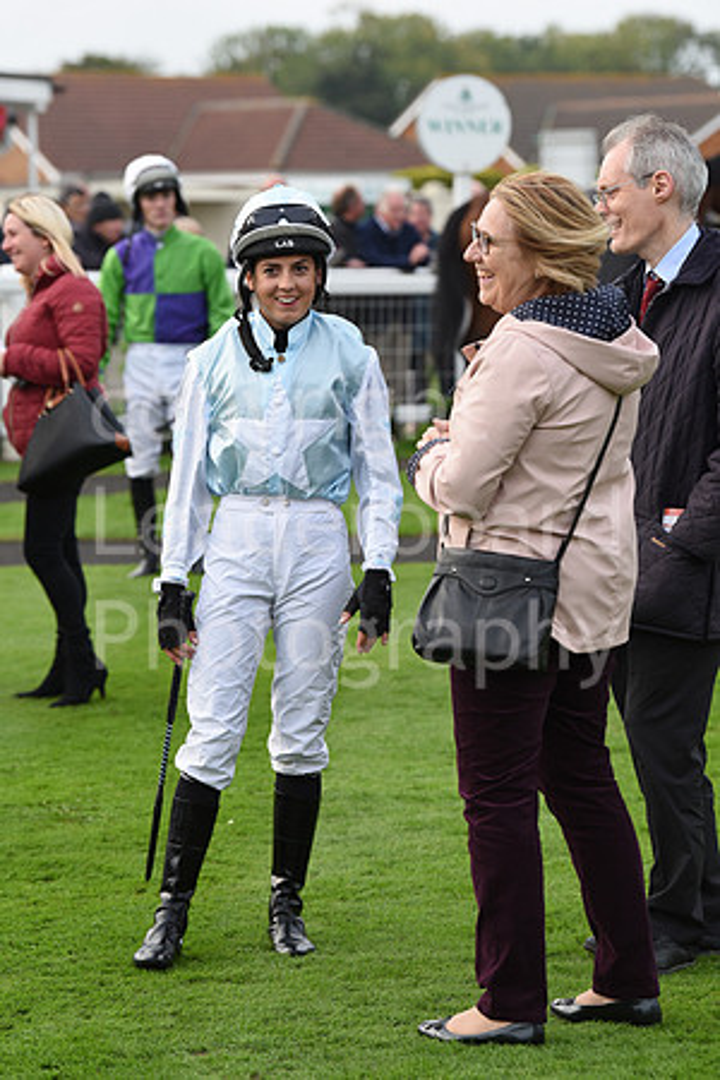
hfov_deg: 8.6
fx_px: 4800
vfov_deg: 12.8
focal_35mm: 160
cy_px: 540
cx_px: 360
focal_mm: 160
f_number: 5.6
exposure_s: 1/640
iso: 1000
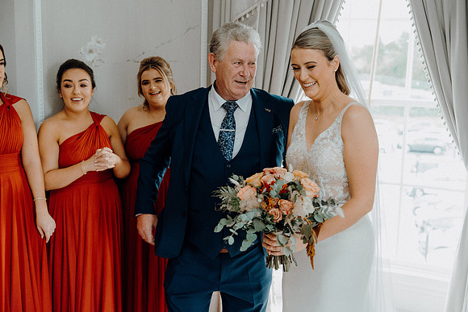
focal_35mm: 45
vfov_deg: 29.9
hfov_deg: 43.6
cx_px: 234
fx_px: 585
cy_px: 156
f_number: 3.5
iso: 2500
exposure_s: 1/200
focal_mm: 45
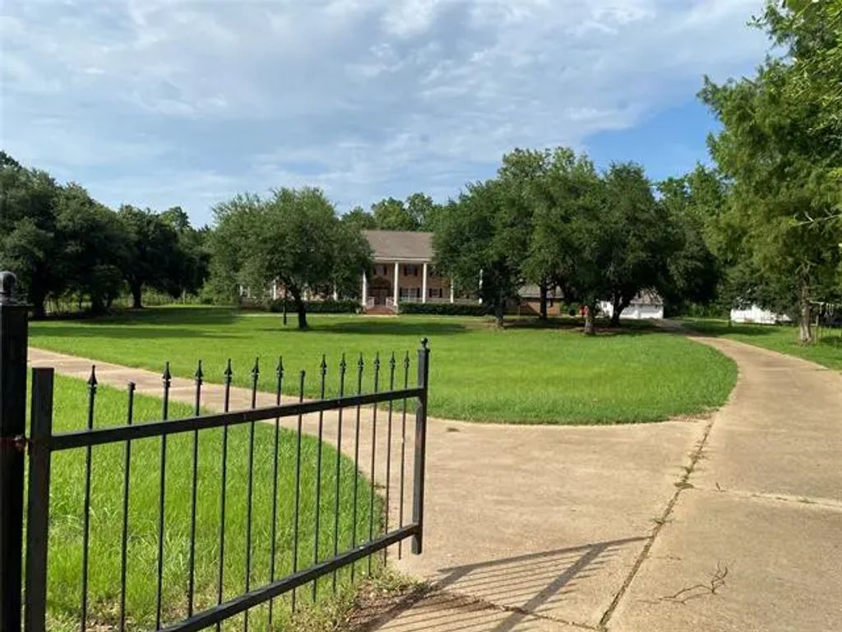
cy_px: 316
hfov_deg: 67.3
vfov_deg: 53.1
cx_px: 421
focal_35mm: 26
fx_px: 632
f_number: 1.8
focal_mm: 4.25
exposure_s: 1/2817
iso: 32
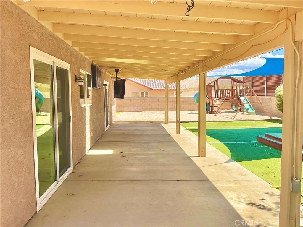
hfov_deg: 61.7
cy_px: 114
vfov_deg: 48.2
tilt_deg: -3.4
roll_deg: +0.3
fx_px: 254
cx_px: 152
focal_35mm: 29
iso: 25
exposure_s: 1/1035
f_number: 1.8
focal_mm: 3
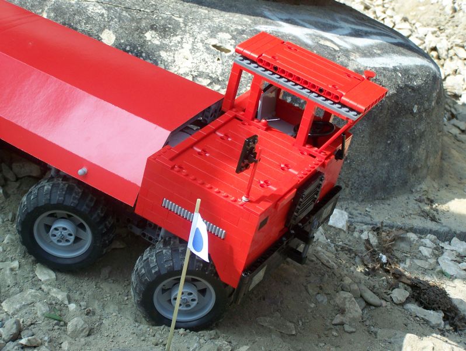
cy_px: 176
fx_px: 1011
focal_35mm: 75
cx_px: 233
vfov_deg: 19.7
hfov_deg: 26.0
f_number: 3.2
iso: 80
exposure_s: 1/500
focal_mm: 12.4
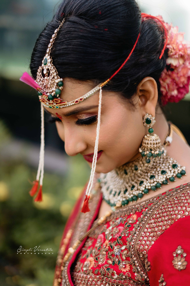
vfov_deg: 39.6
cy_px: 143
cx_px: 95
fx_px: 396
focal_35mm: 50
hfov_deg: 27.0
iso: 400
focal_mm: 50
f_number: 1.8
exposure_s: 1/2000
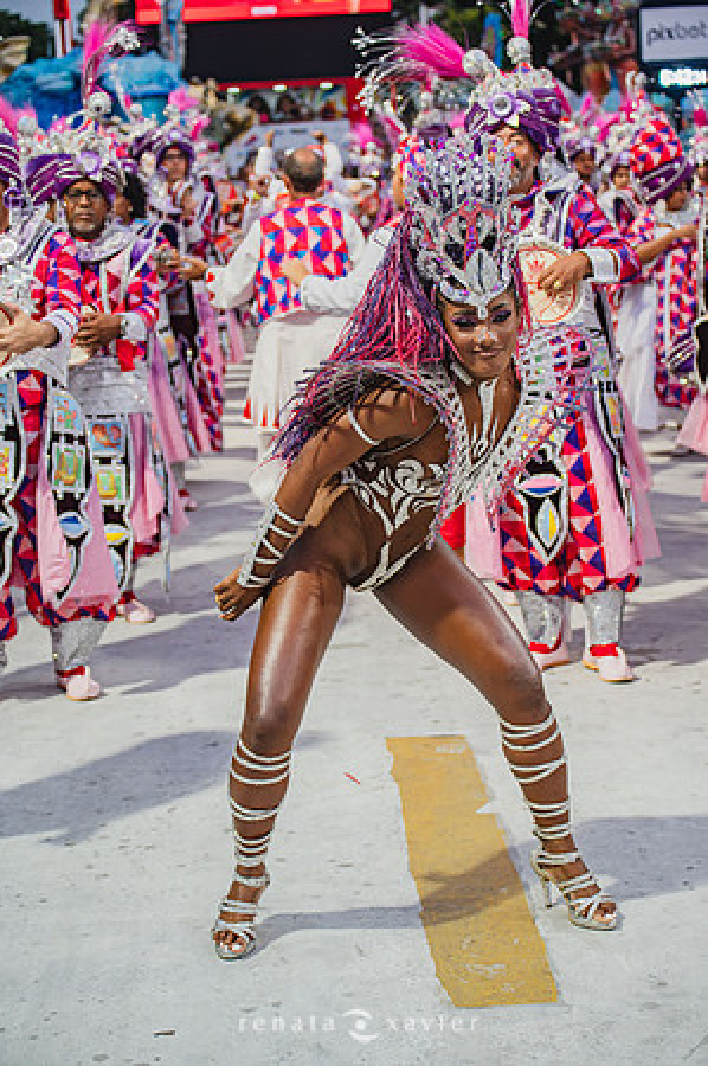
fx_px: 2070
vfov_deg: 28.9
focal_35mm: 70
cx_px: 354
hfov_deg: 19.4
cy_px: 533
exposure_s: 1/250
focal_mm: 70
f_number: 4.5
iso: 800
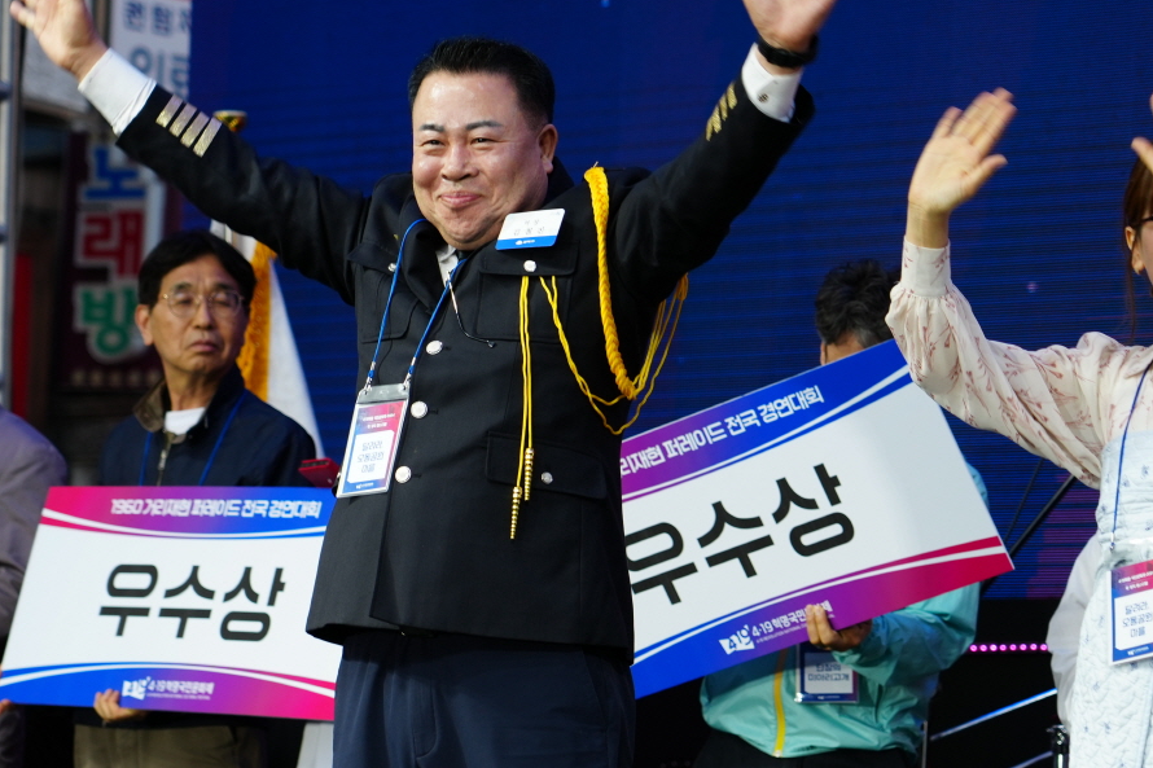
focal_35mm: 176
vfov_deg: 7.8
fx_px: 5635
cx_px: 446
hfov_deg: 11.7
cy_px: 613
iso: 250
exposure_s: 1/200
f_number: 4
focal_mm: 87
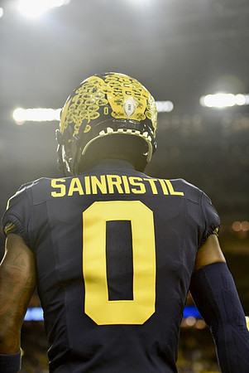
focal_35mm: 70
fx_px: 725
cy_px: 186
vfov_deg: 28.8
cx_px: 124
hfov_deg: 19.5
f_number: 2.8
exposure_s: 1/1000
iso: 2000
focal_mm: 70
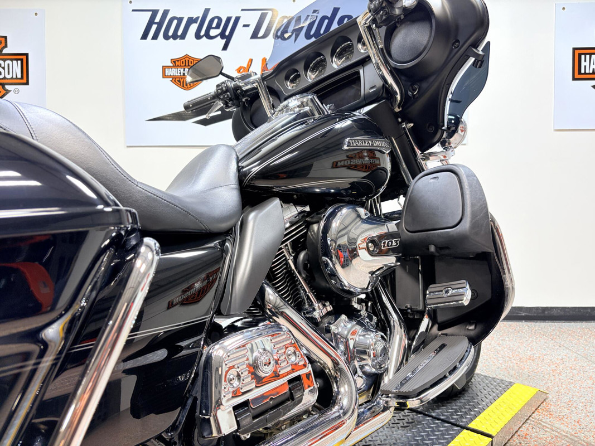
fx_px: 447
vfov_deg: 53.1
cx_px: 298
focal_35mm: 26
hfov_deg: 67.3
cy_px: 223
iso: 64
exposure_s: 1/120
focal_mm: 5.96
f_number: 1.6
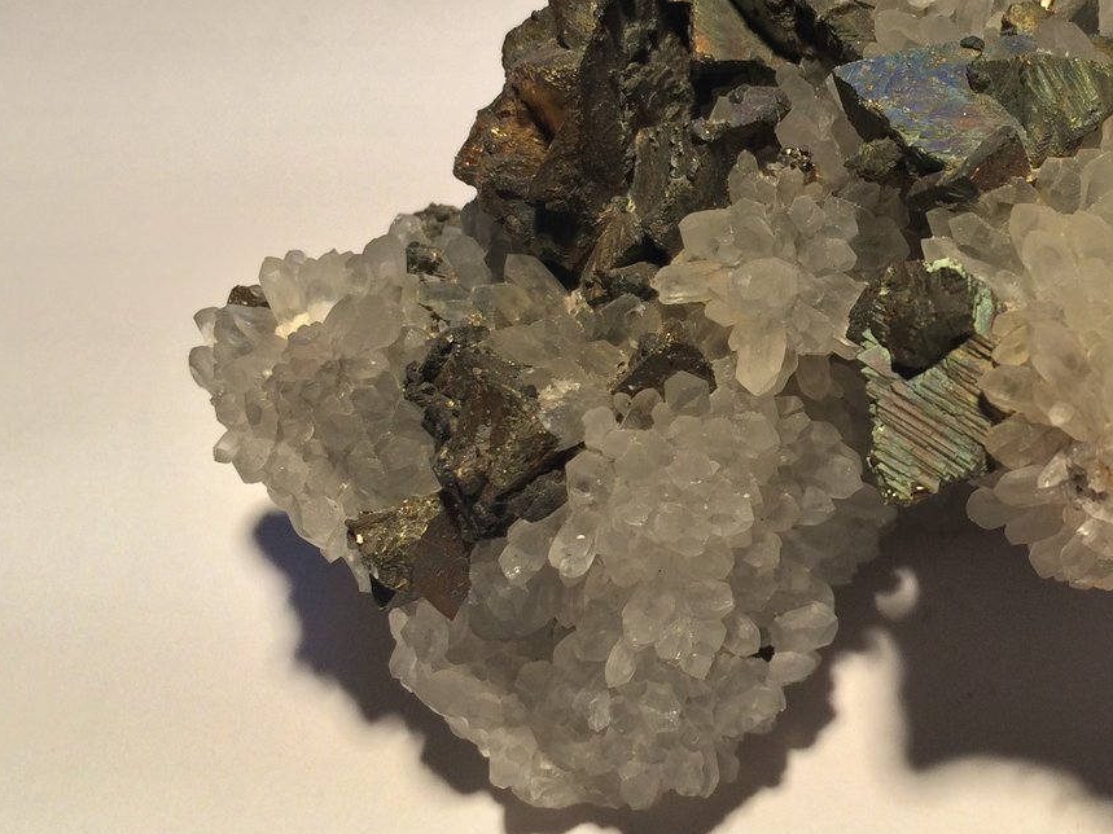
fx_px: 1736
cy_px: 277
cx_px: 855
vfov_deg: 26.9
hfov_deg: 34.7
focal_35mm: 54
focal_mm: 4.15
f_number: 2.2
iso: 32
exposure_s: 1/178
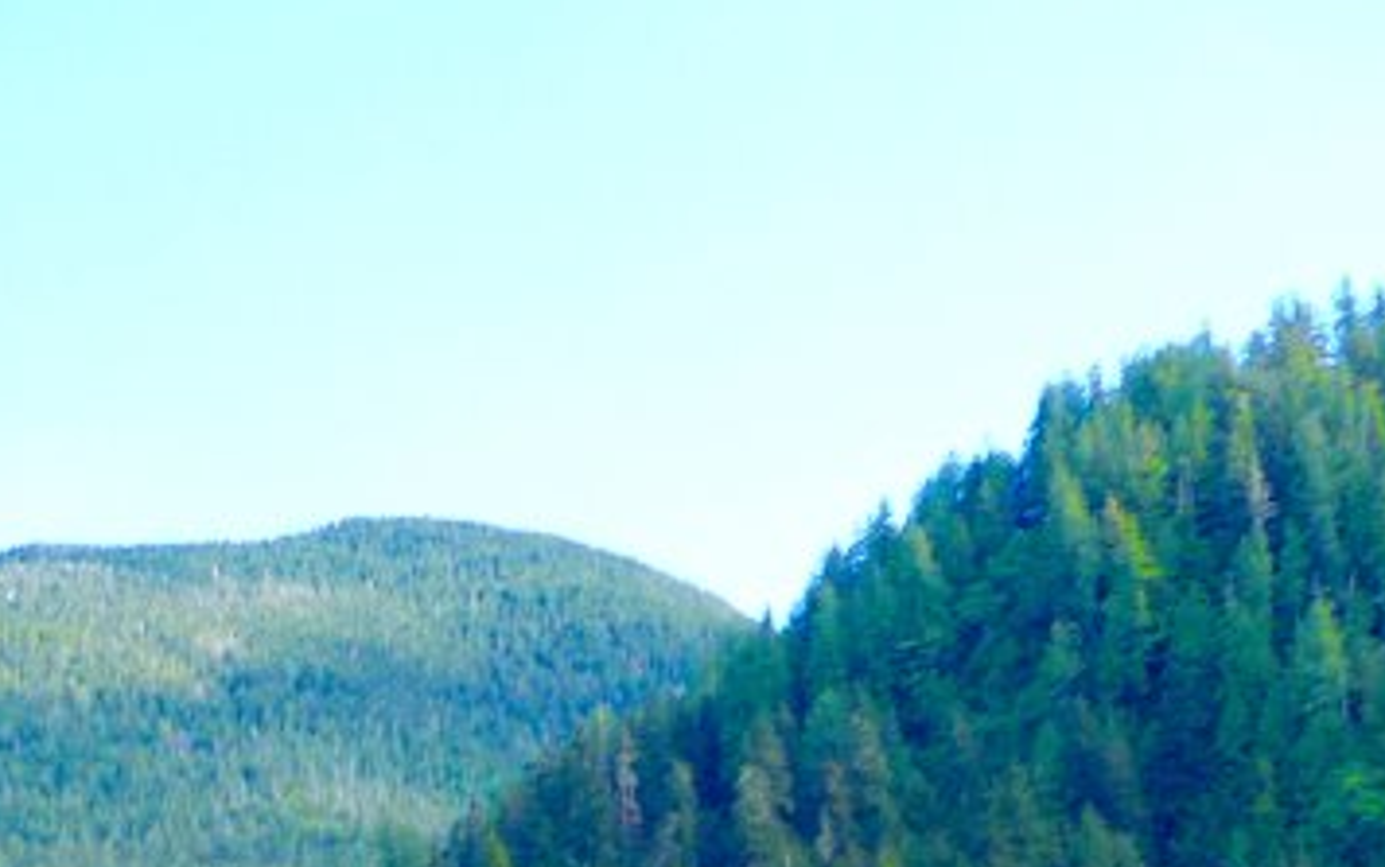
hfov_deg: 19.1
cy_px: 1578
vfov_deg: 12.0
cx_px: -444
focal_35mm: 100
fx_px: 3777
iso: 160
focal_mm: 14
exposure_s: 1/160
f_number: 5
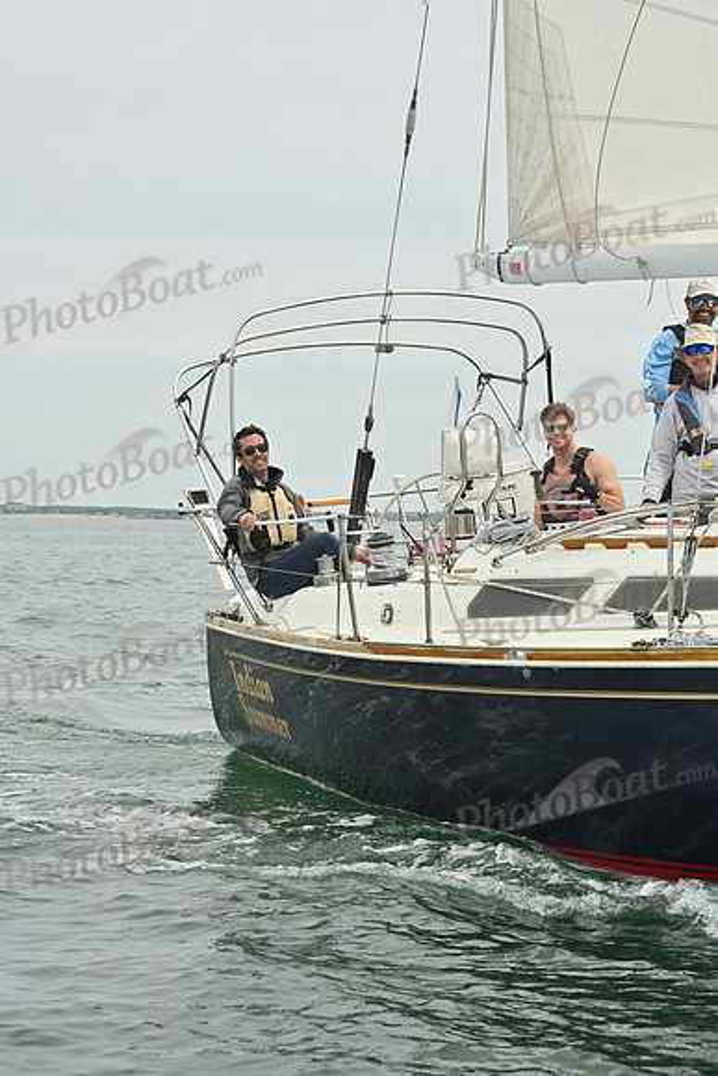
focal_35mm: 95
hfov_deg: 14.4
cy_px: 538
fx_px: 2840
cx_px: 359
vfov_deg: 21.5
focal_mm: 95
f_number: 11
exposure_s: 1/800
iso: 320
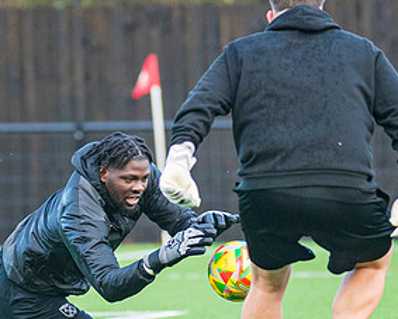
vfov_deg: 2.3
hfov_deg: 2.9
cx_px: 130
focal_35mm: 660
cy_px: 191
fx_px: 7782
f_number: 2.8
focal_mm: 180
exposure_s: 1/1250
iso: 1000
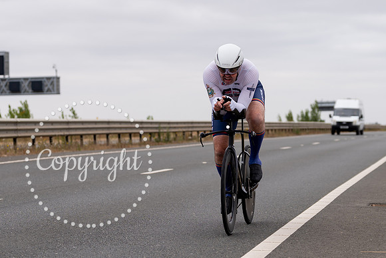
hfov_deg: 18.8
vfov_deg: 12.6
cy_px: 170
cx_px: 221
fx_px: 1163
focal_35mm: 108
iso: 100
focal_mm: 70
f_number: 3.2
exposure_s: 1/800
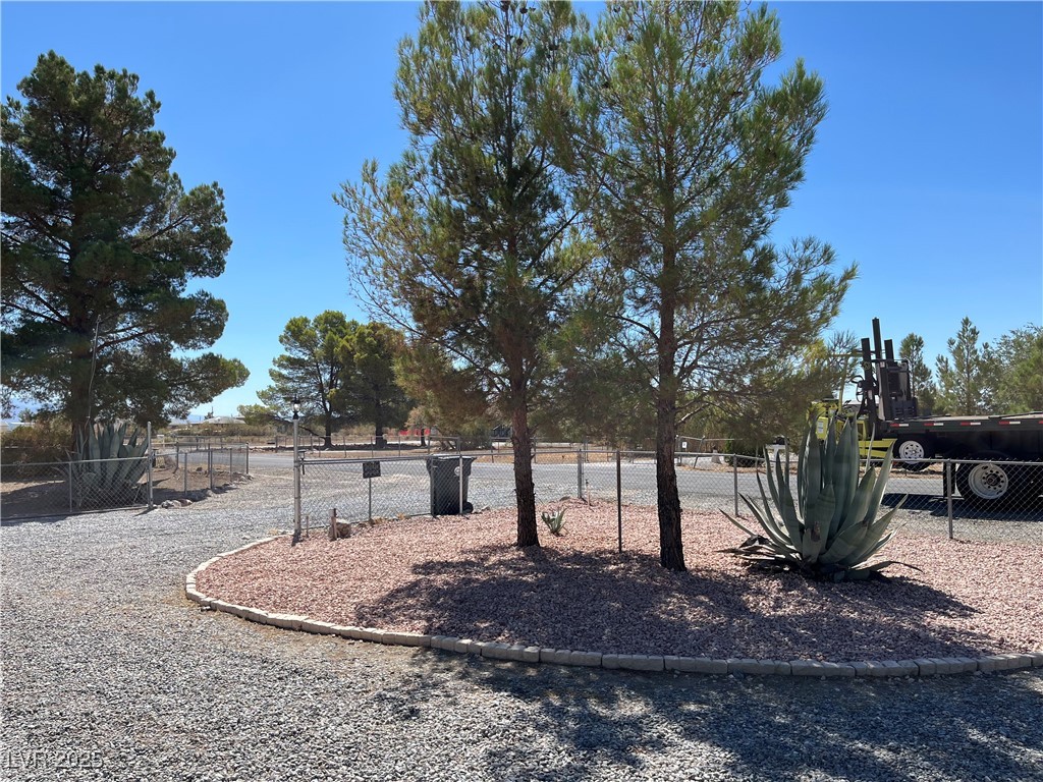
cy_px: 391
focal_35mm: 26
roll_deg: +0.8
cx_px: 522
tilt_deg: +1.3
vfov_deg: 53.1
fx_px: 783
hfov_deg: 67.3
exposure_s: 1/3311
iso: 50
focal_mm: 5.1
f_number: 1.6
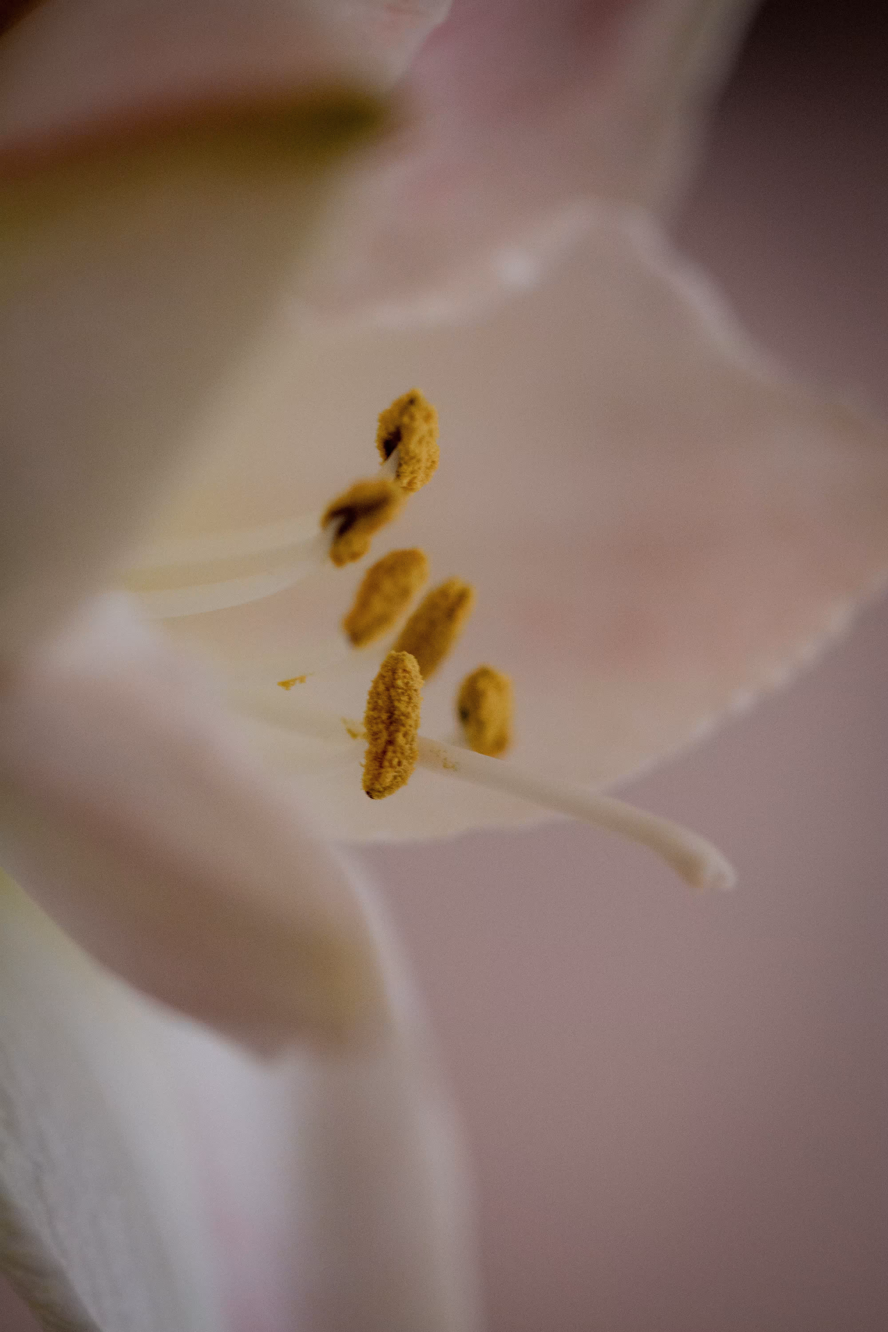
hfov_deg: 8.7
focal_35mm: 158
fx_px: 5827
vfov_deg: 13.0
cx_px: 444
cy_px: 666
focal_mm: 105
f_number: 3.8
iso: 1600
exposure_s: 1/30
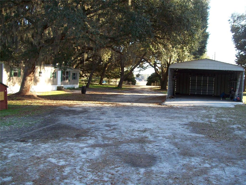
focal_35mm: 36
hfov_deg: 51.4
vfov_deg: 39.7
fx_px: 256
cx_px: 123
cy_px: 92
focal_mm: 6
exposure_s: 1/111
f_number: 2.7
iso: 80
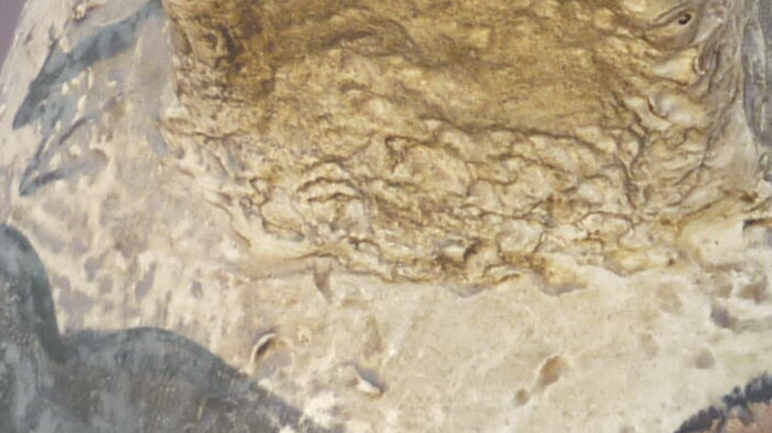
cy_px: 204
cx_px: 689
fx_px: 3847
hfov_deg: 11.4
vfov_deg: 6.5
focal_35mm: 188
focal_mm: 5.5
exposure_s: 1/125
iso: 80
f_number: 2.8
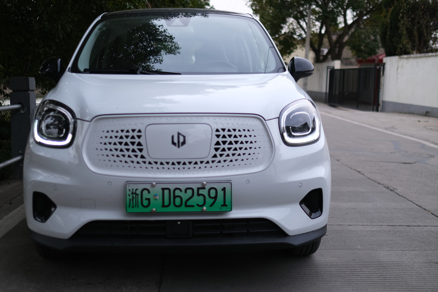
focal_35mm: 40
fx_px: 487
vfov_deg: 33.4
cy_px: 136
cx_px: 198
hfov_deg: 48.4
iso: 160
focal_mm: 23
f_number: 1.4
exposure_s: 1/3200
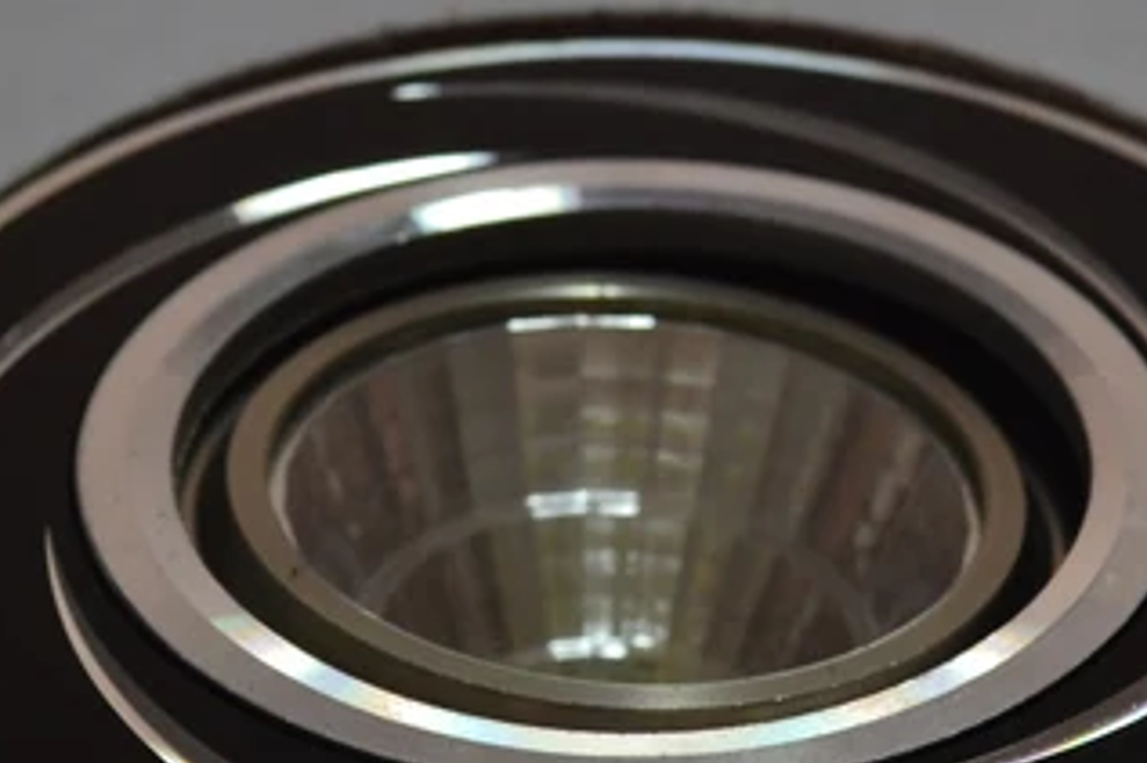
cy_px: 526
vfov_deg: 11.1
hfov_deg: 16.7
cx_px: 630
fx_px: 3917
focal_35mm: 123
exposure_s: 1/20
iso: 400
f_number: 6.3
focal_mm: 26
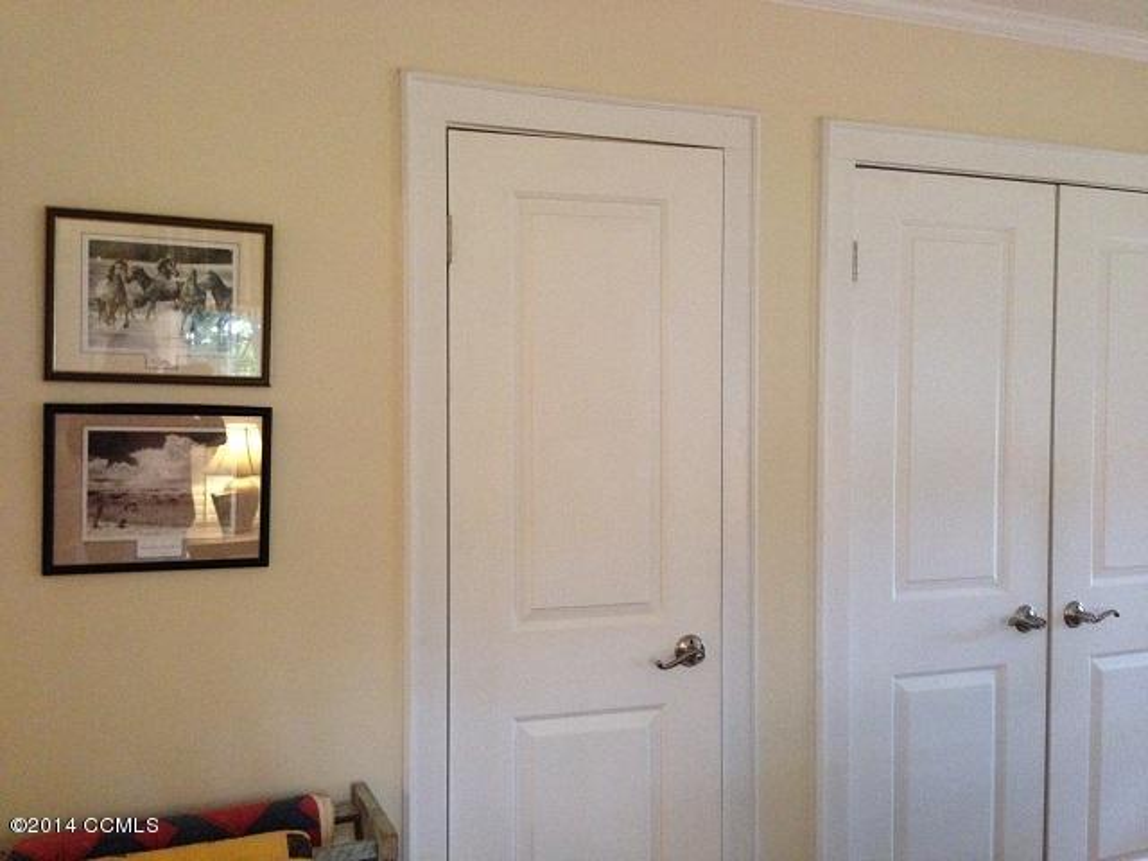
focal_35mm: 33
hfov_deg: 55.4
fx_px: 1094
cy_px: 430
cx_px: 574
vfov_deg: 42.9
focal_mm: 4.12
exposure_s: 1/17
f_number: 2.4
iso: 400
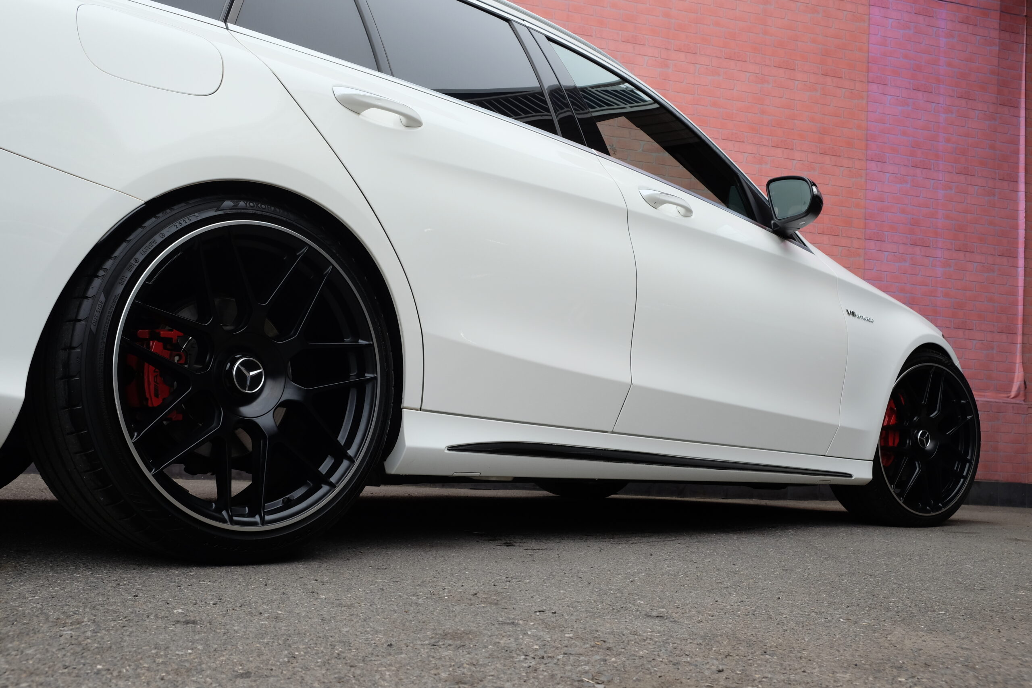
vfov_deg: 36.9
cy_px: 344
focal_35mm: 36
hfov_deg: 53.1
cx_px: 516
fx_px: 1032
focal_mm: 24.3
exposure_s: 1/400
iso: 400
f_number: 7.1
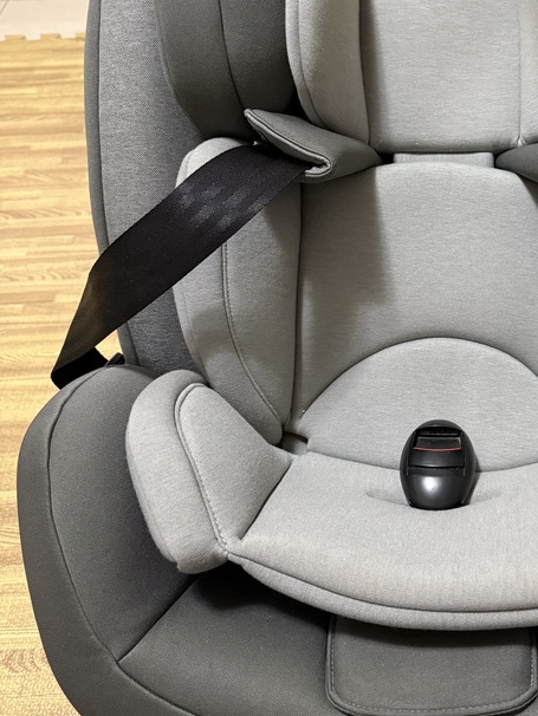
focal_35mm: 38
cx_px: 423
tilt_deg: -45.9
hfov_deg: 36.6
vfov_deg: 48.8
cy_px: 313
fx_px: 787
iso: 800
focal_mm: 6.76
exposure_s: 1/60
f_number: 1.78
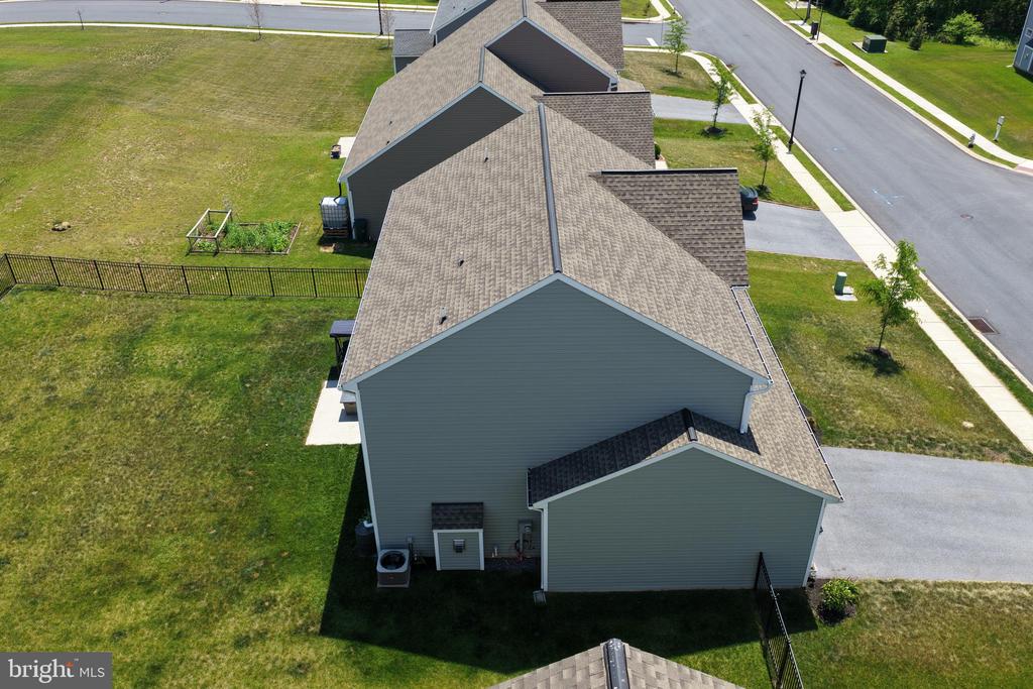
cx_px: 516
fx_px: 804
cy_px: 344
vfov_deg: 46.4
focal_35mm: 28
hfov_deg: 65.5
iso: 125
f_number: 2.8
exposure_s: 1/1000
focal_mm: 14.45
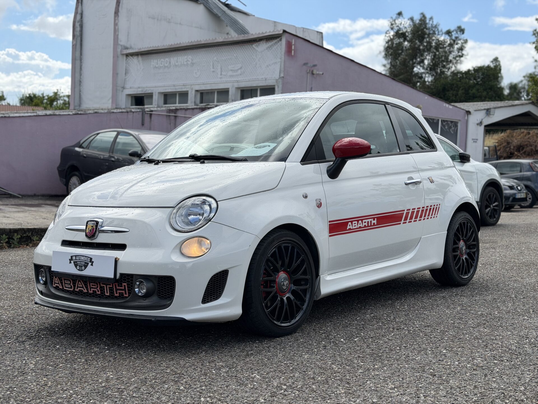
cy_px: 202
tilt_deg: -1.7
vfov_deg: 30.3
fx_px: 746
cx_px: 269
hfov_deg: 39.7
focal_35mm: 48
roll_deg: -1.7
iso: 80
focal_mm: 6.76
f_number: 1.78
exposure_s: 1/4329
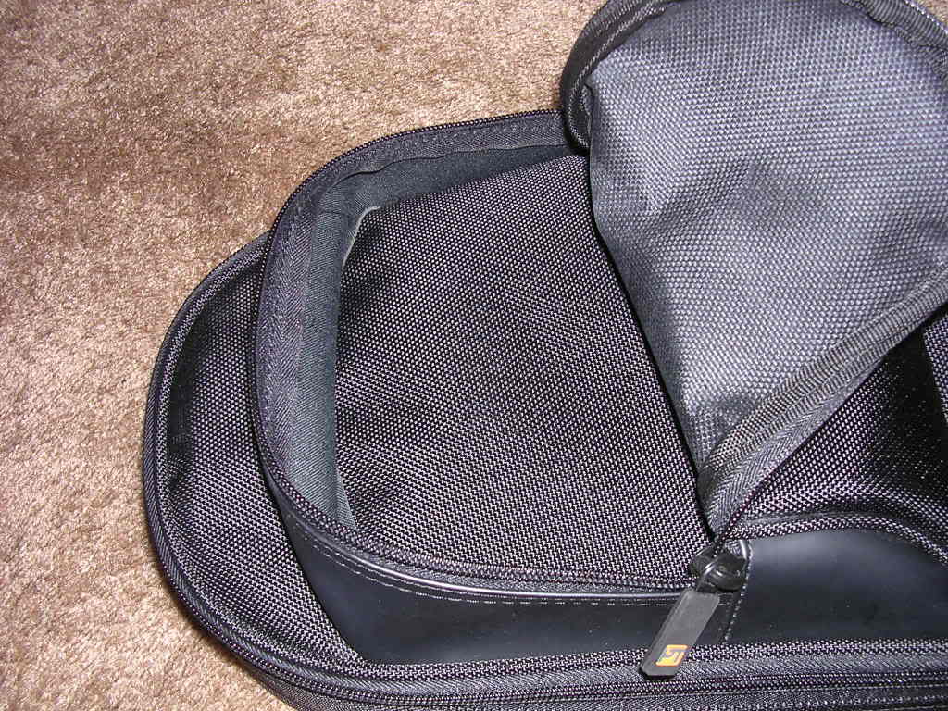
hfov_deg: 49.0
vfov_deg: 37.7
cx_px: 474
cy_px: 356
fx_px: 1041
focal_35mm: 38
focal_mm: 5.8
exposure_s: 1/60.1
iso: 100
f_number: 2.8
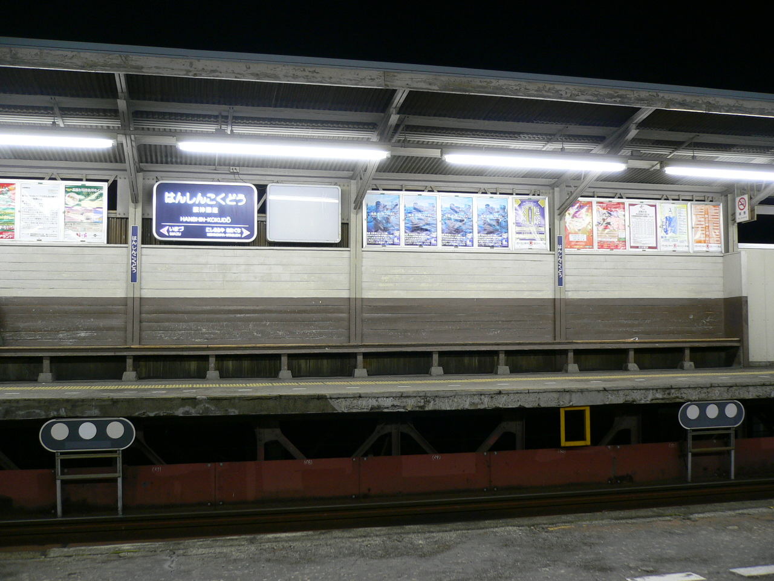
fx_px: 783
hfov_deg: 52.6
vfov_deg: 40.7
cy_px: 290
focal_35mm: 35
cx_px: 387
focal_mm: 5.8
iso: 80
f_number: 2.8
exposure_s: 1/3.2
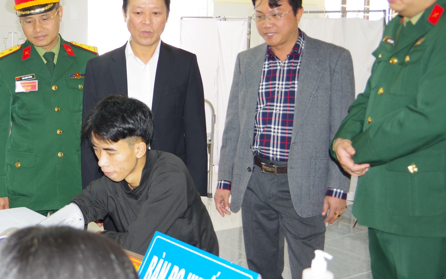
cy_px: 127
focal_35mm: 55
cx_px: 120
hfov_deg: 36.2
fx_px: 668
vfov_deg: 23.5
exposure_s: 1/60
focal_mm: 21
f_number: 4
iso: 400
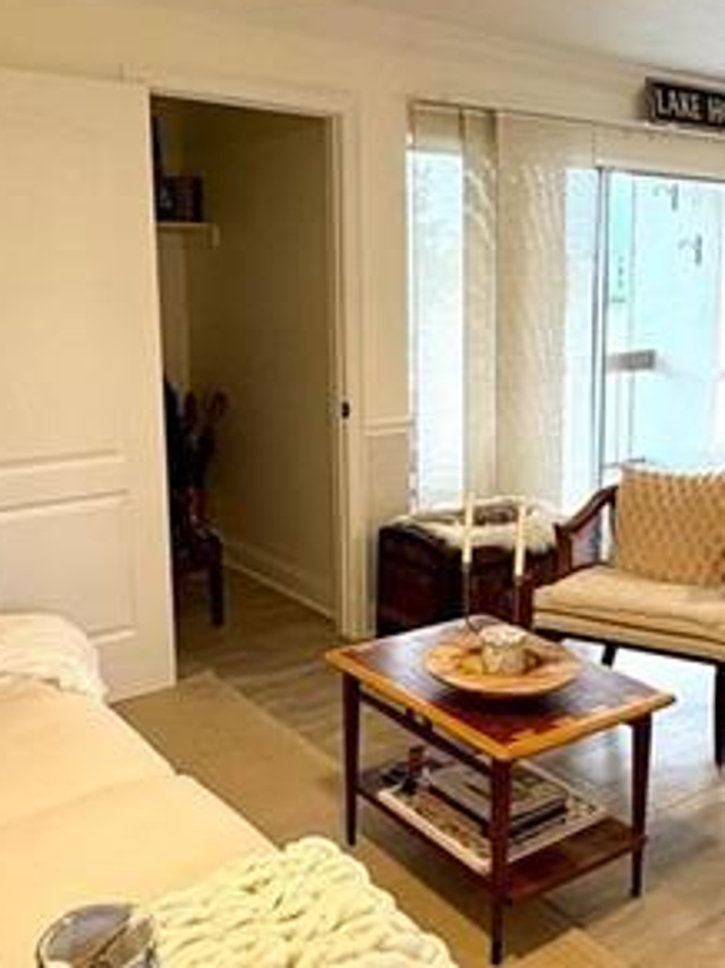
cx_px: 459
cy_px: 436
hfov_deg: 38.4
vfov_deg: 50.1
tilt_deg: -7.6
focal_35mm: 37
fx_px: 1034
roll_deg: -0.3
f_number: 2.2
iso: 400
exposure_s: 1/120
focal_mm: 2.22
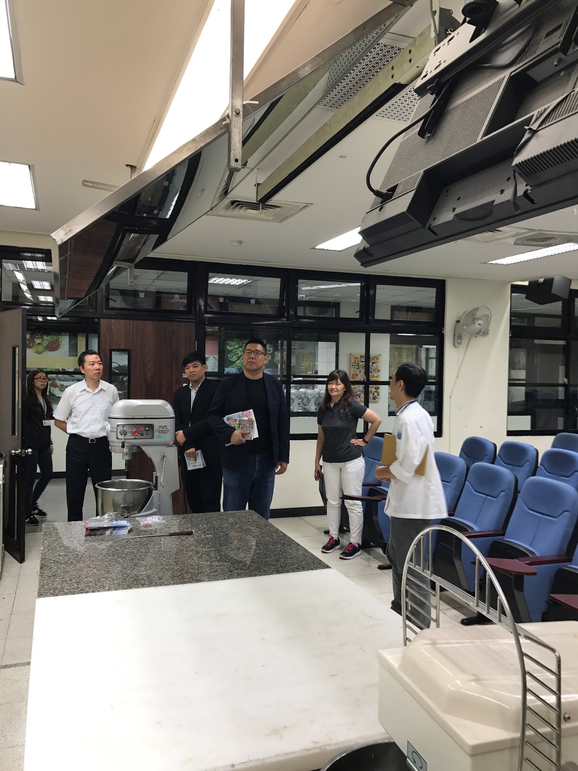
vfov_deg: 63.4
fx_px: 623
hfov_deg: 49.7
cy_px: 386
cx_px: 289
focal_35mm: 28
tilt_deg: +0.0
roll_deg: -0.9
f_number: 1.8
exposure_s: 1/40
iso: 25
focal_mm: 3.99
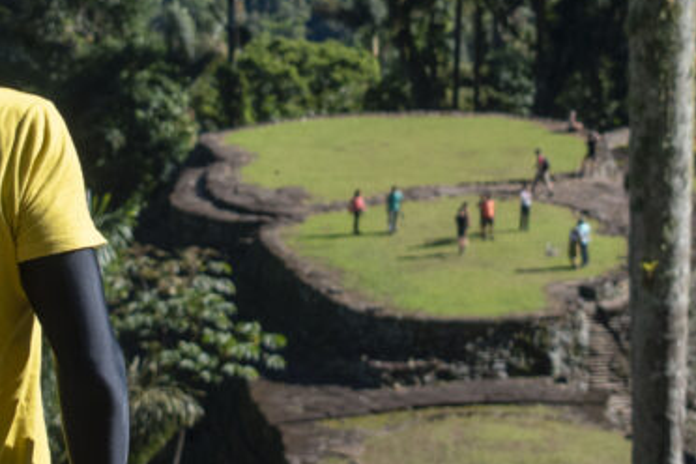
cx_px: 299
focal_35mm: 190
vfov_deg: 7.2
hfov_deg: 10.8
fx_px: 3673
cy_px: 162
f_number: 5.3
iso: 200
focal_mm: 46
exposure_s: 1/1000
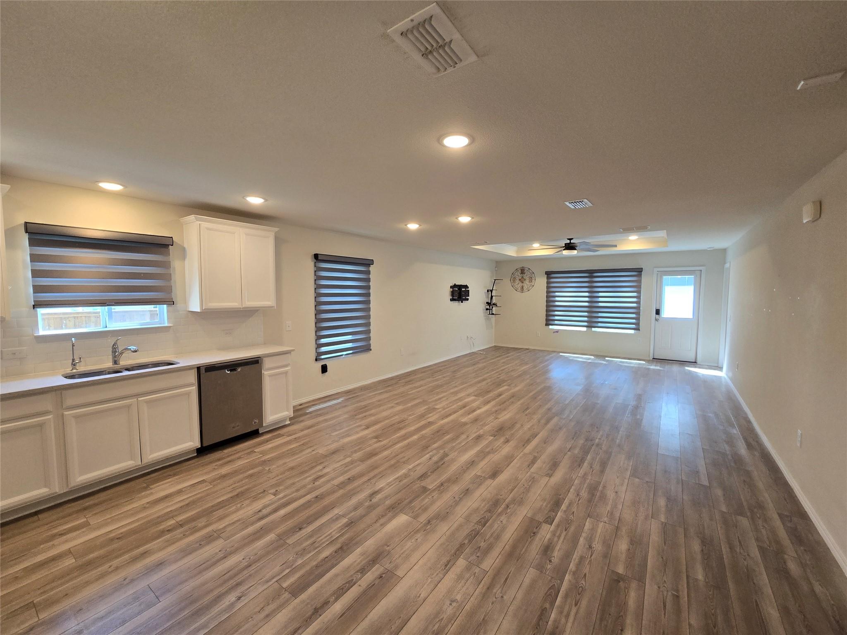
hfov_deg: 106.2
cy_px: 318
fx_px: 318
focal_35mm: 13
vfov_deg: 89.9
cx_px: 424
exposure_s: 1/60
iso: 100
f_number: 2.2
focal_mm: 2.2
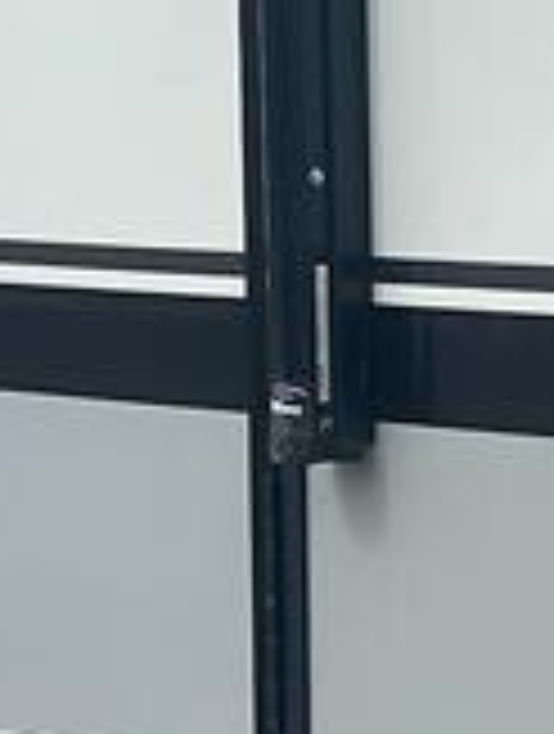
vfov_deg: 10.5
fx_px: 3996
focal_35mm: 188
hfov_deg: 7.7
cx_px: 910
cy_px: 180
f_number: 1.78
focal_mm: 6.86
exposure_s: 1/7576
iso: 80
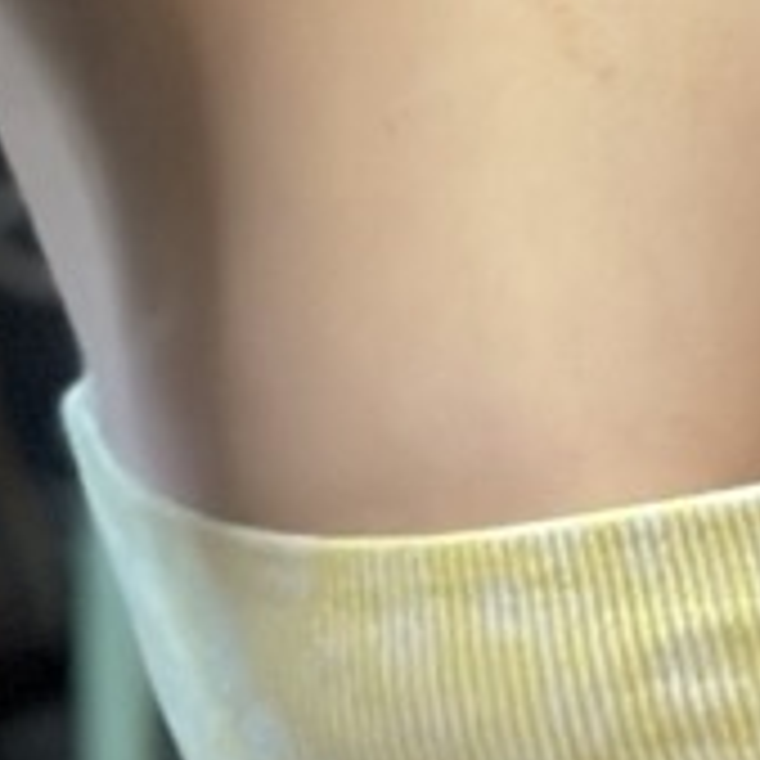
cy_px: -1061
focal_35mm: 321
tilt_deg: -9.7
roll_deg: +3.7
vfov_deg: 5.3
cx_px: 1201
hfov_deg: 5.4
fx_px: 7973
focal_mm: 6.86
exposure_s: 1/31
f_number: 1.78
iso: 800
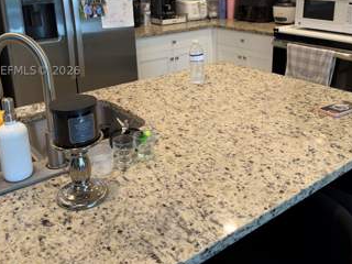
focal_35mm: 36
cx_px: 182
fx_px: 366
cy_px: 70
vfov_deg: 38.8
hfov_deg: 51.3
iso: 320
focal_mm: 6.93
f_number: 1.8
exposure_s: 1/120
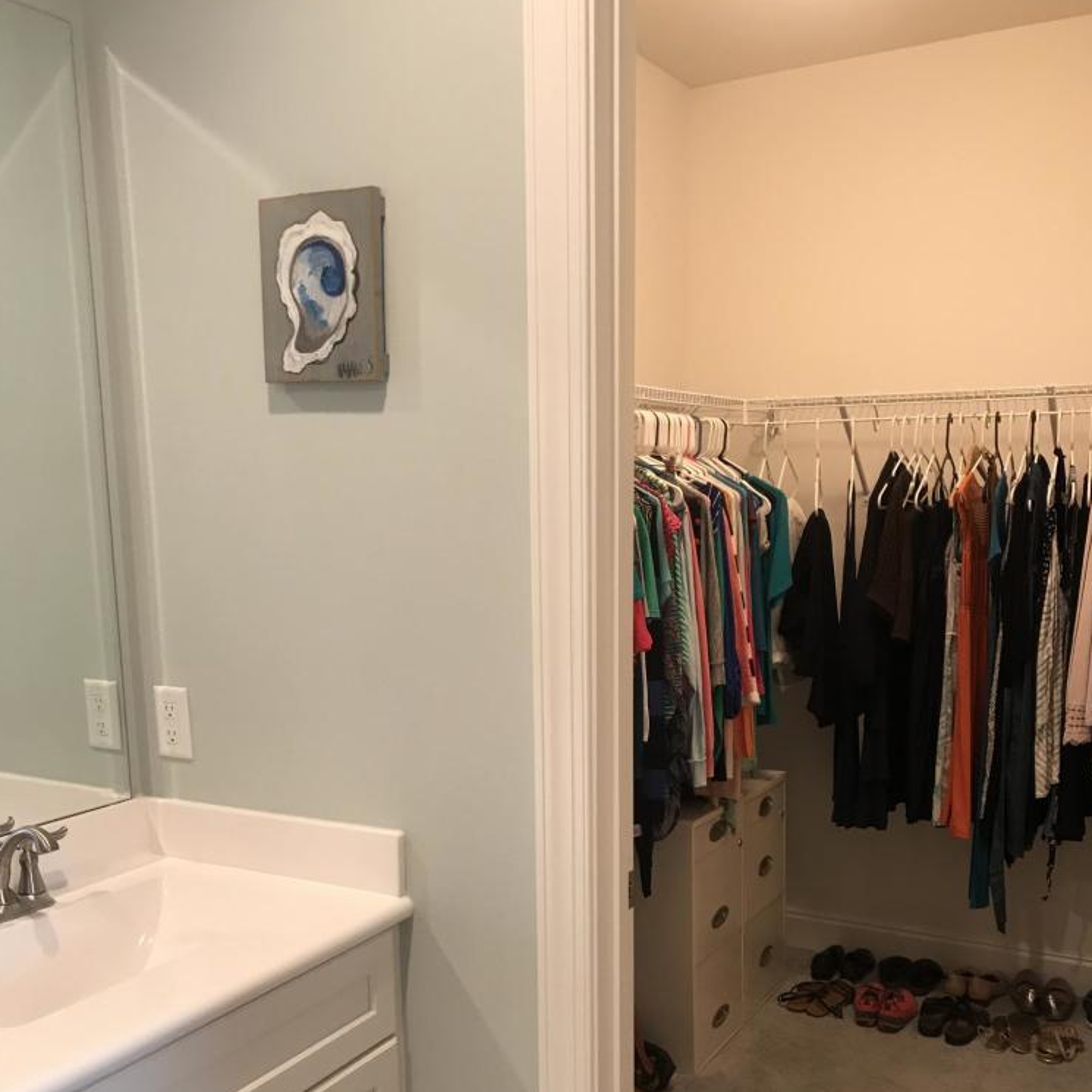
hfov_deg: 48.4
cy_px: 711
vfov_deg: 47.8
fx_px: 1213
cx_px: 554
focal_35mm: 34
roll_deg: -0.7
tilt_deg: -10.5
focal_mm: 3.99
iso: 40
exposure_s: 1/17
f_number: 1.8
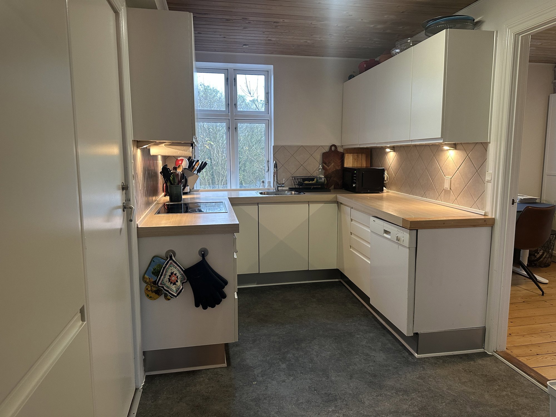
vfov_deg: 56.8
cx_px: 278
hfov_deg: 71.6
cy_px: 208
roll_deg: +0.8
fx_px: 385
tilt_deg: -7.2
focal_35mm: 24
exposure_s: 1/50
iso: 250
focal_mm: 6.86
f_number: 1.78
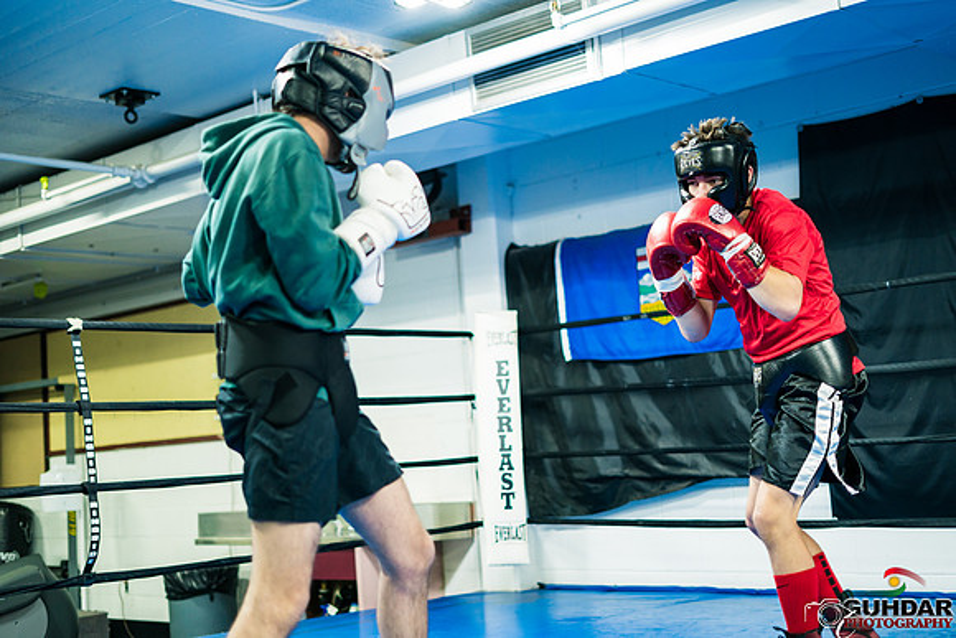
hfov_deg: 39.6
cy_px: 319
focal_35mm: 50
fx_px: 1328
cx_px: 478
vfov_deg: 27.0
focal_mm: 50
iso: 800
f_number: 1.8
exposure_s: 1/250
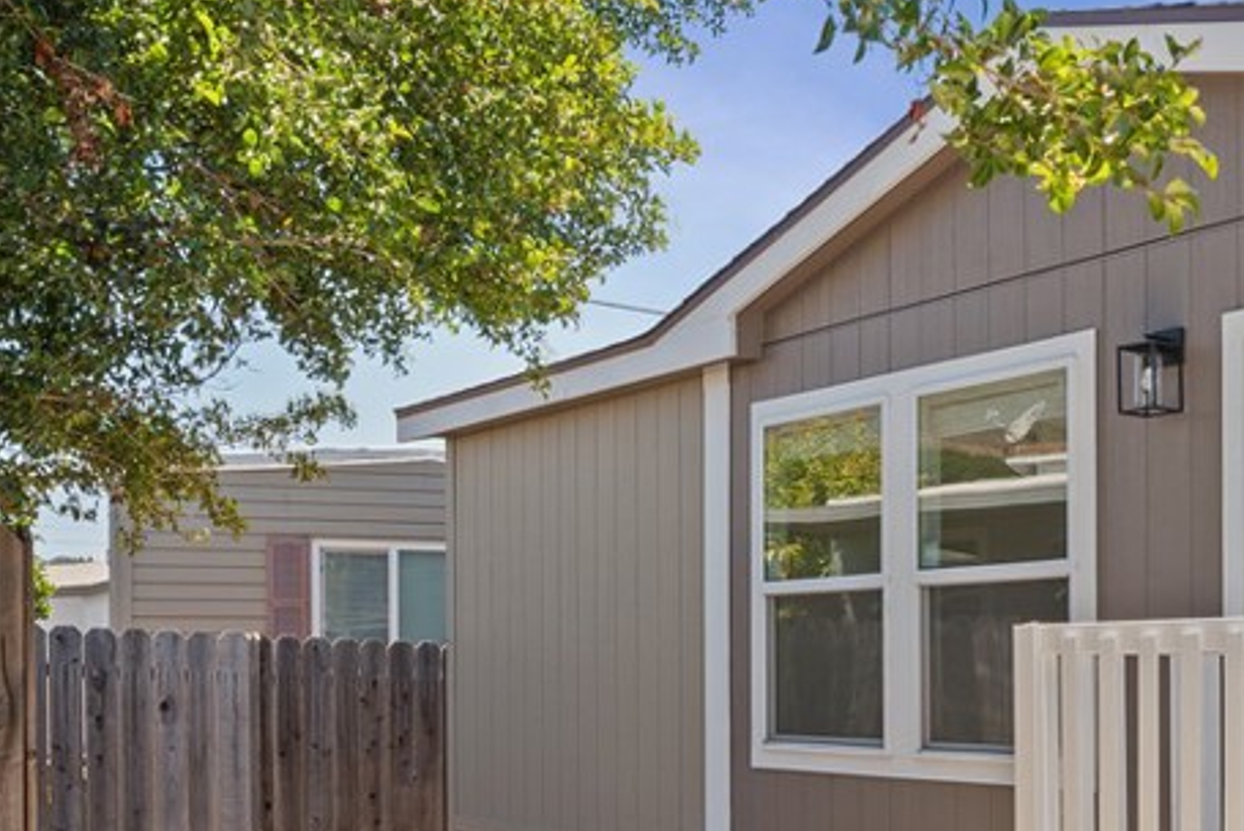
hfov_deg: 42.5
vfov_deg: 29.4
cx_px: 900
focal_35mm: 45
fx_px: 1556
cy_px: 633
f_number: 11
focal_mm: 20
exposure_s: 1/40
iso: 200
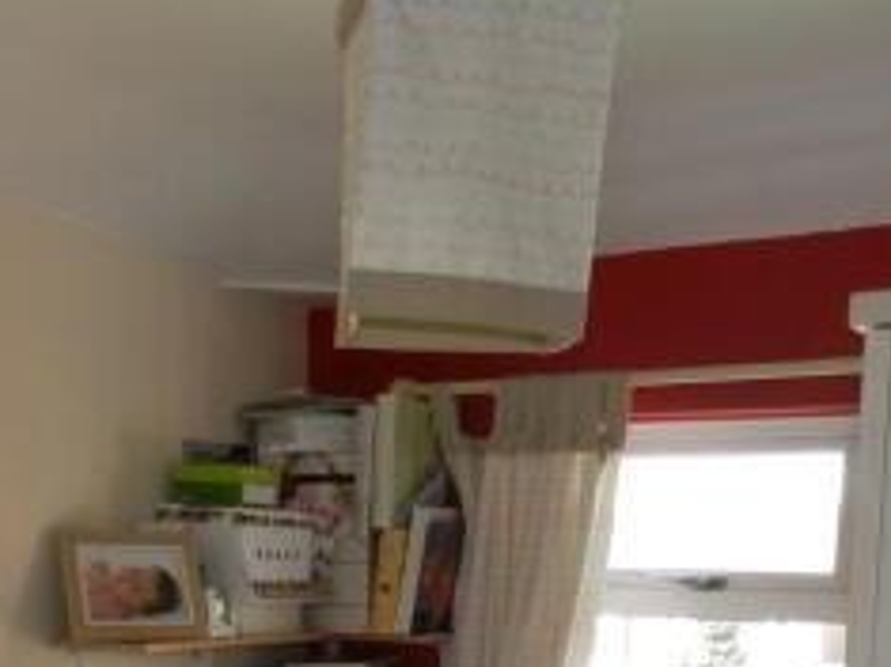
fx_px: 1466
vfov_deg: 23.6
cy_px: 786
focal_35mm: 57
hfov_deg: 33.5
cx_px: 286
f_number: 3.4
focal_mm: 4
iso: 160
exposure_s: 1/100
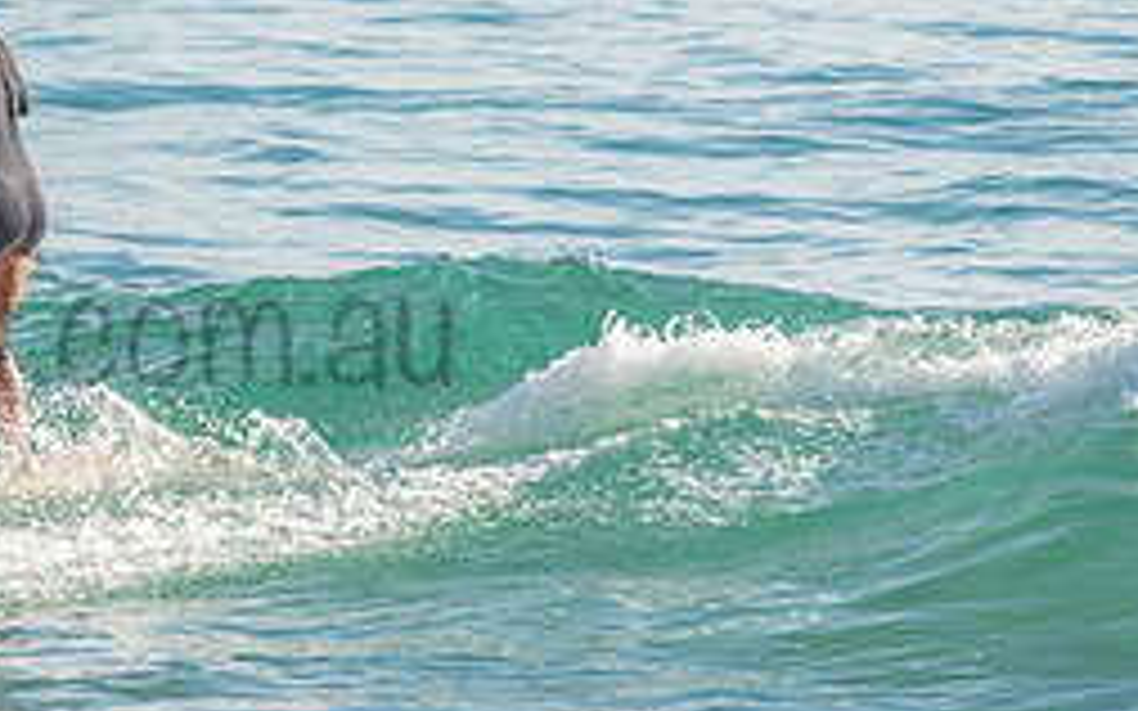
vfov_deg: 1.1
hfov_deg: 1.8
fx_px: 36279
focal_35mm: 1170
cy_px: 281
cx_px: -22
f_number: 5.6
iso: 200
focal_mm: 500
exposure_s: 1/2000
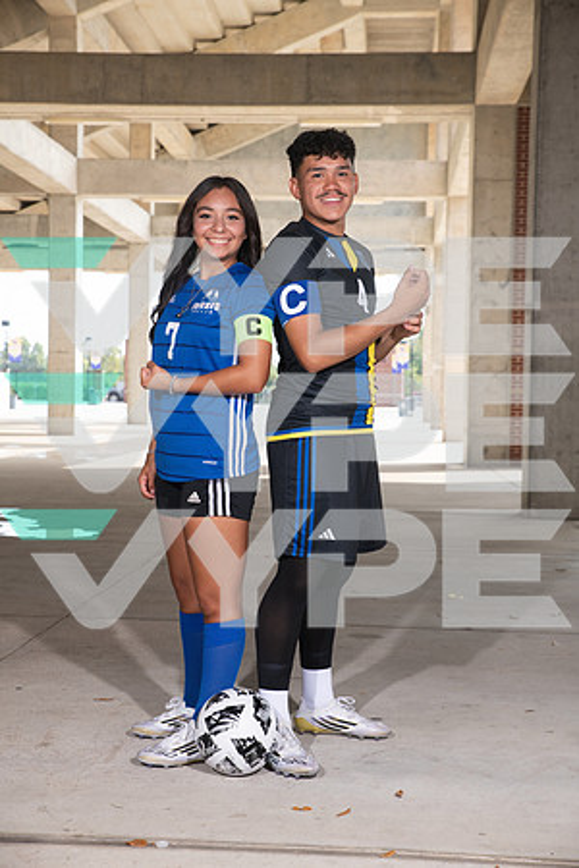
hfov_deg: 23.4
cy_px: 434
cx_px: 290
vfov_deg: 34.5
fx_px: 1399
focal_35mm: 58
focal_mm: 58
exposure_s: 1/320
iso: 250
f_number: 7.1
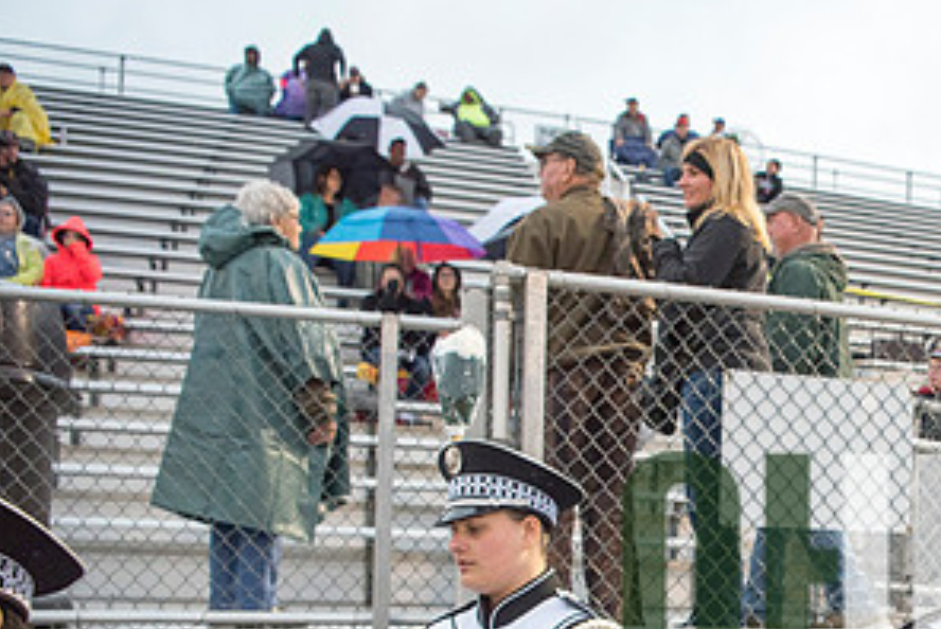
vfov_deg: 27.4
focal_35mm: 47
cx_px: 862
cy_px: 602
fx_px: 1230
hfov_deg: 38.7
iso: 2000
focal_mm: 24
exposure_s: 1/800
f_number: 3.2
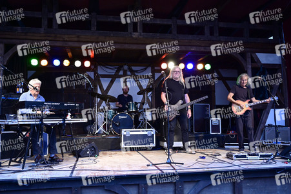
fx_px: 254
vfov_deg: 41.7
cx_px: 146
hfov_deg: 59.5
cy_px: 97
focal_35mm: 32
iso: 2000
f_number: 3.2
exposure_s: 1/125
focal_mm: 31.5
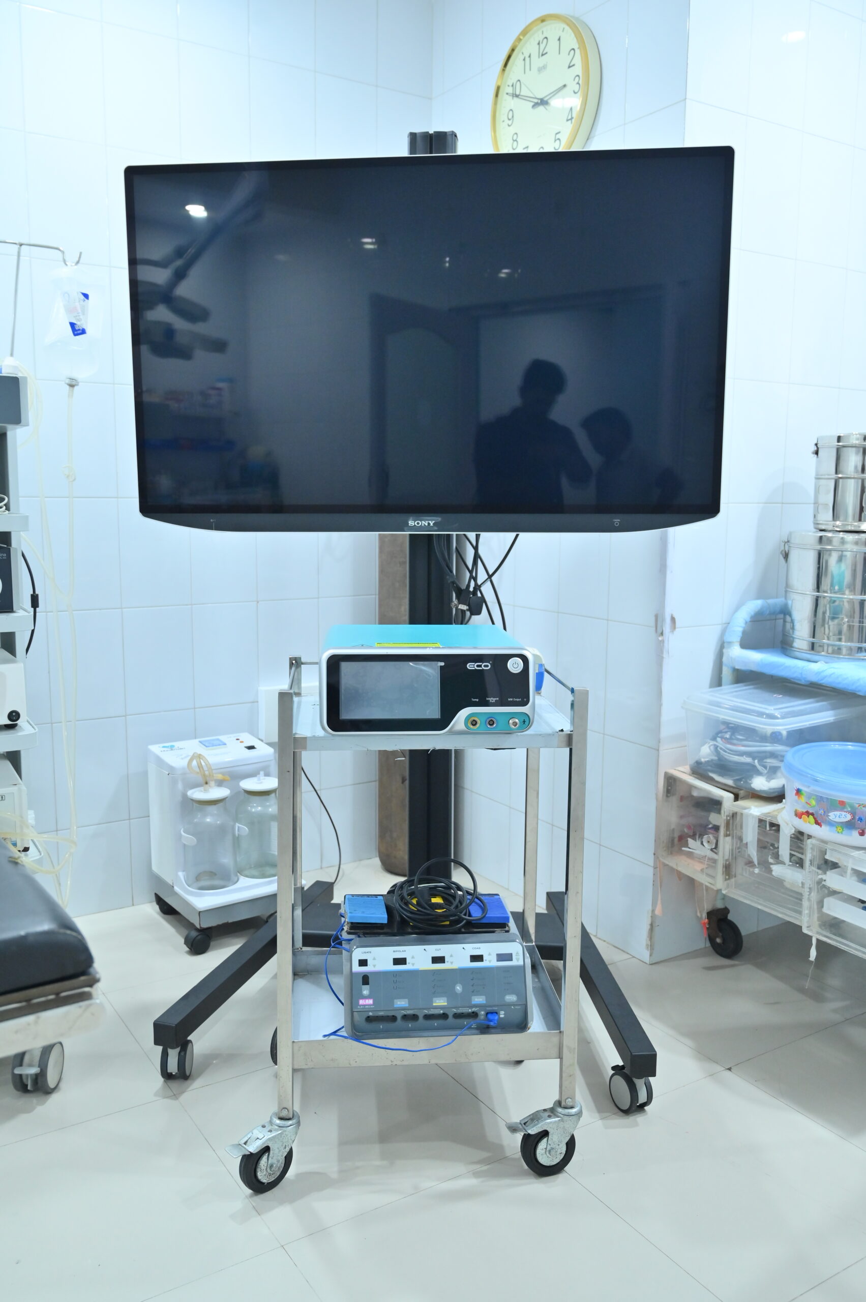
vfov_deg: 62.0
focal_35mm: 30
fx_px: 1084
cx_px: 433
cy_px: 651
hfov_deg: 43.5
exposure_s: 1/125
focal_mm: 30
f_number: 4.5
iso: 2000
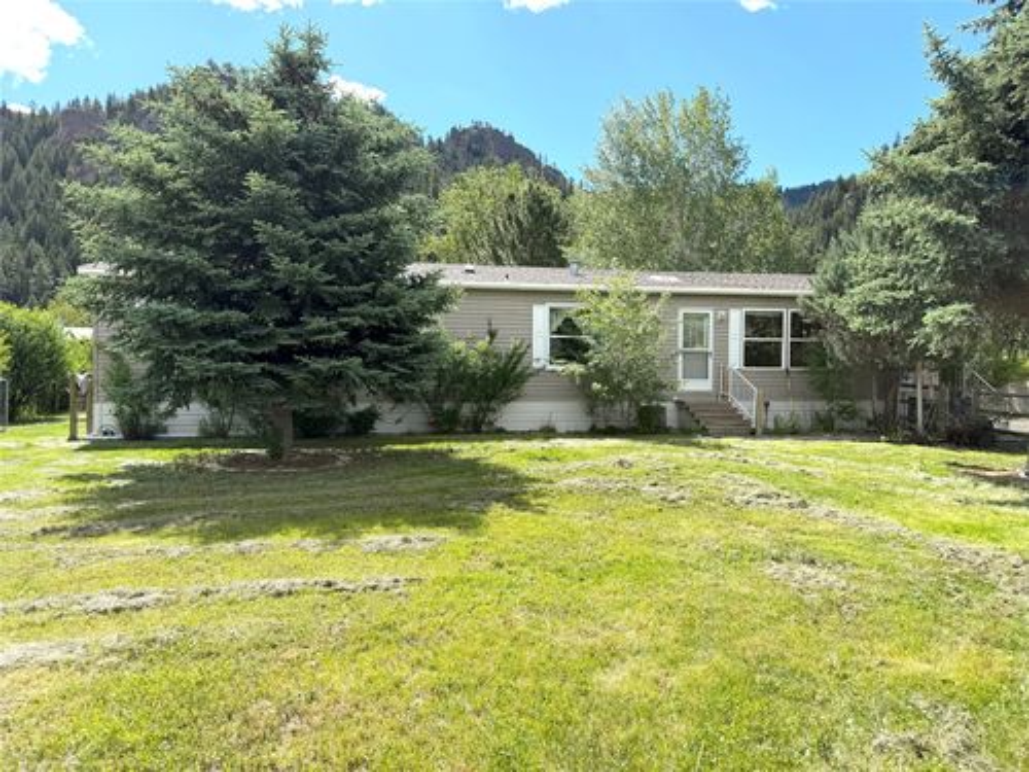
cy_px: 386
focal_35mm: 24
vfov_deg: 56.8
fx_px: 713
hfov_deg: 71.6
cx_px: 514
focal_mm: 6.76
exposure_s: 1/2703
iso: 80
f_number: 1.78
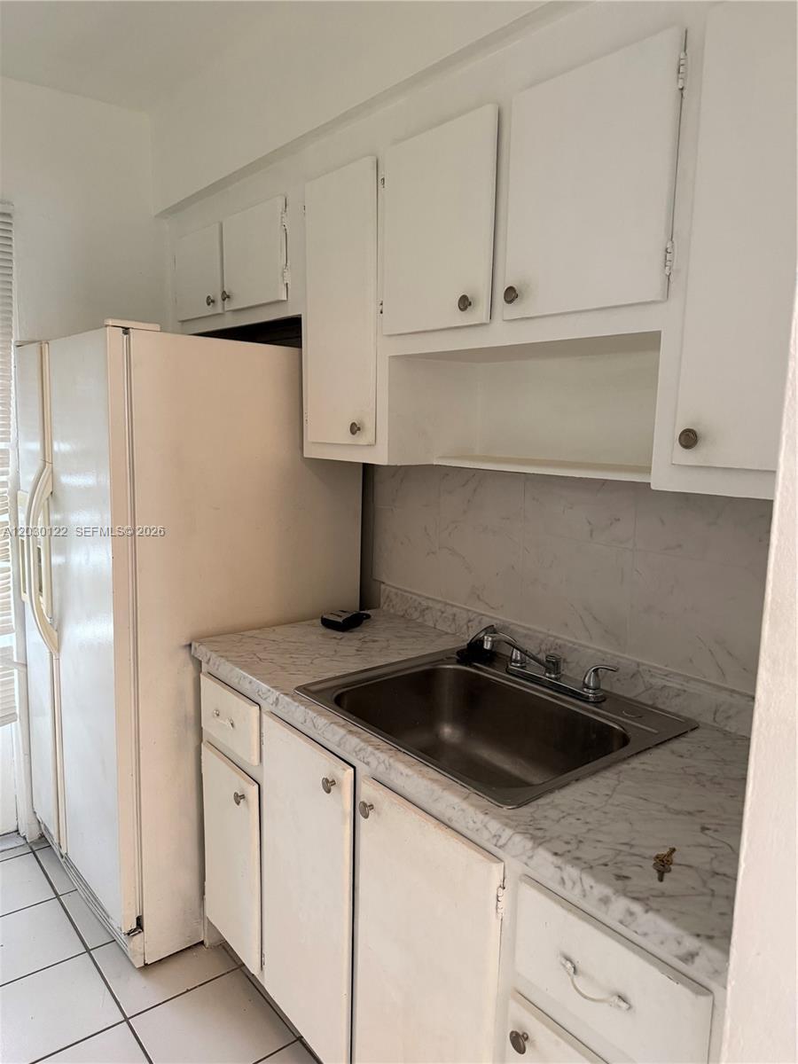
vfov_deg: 71.6
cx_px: 399
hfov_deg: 56.8
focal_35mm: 24
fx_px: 738
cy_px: 532
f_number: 1.78
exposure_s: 1/60
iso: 400
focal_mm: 6.76
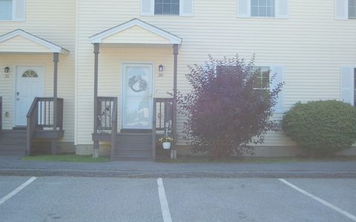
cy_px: 102
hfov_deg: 40.6
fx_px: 481
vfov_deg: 26.1
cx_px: 174
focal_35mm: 50
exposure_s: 1/500
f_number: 4.5
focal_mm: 31
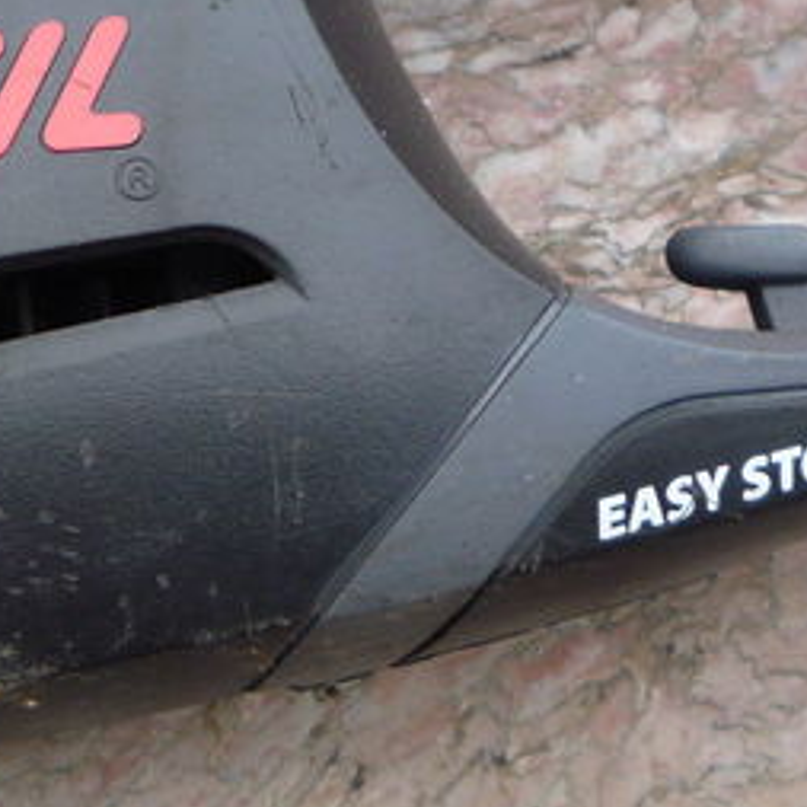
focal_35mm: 105
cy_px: 140
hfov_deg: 16.2
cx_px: -35
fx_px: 2769
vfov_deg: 16.4
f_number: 3.3
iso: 100
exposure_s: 1/50
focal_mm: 5.2
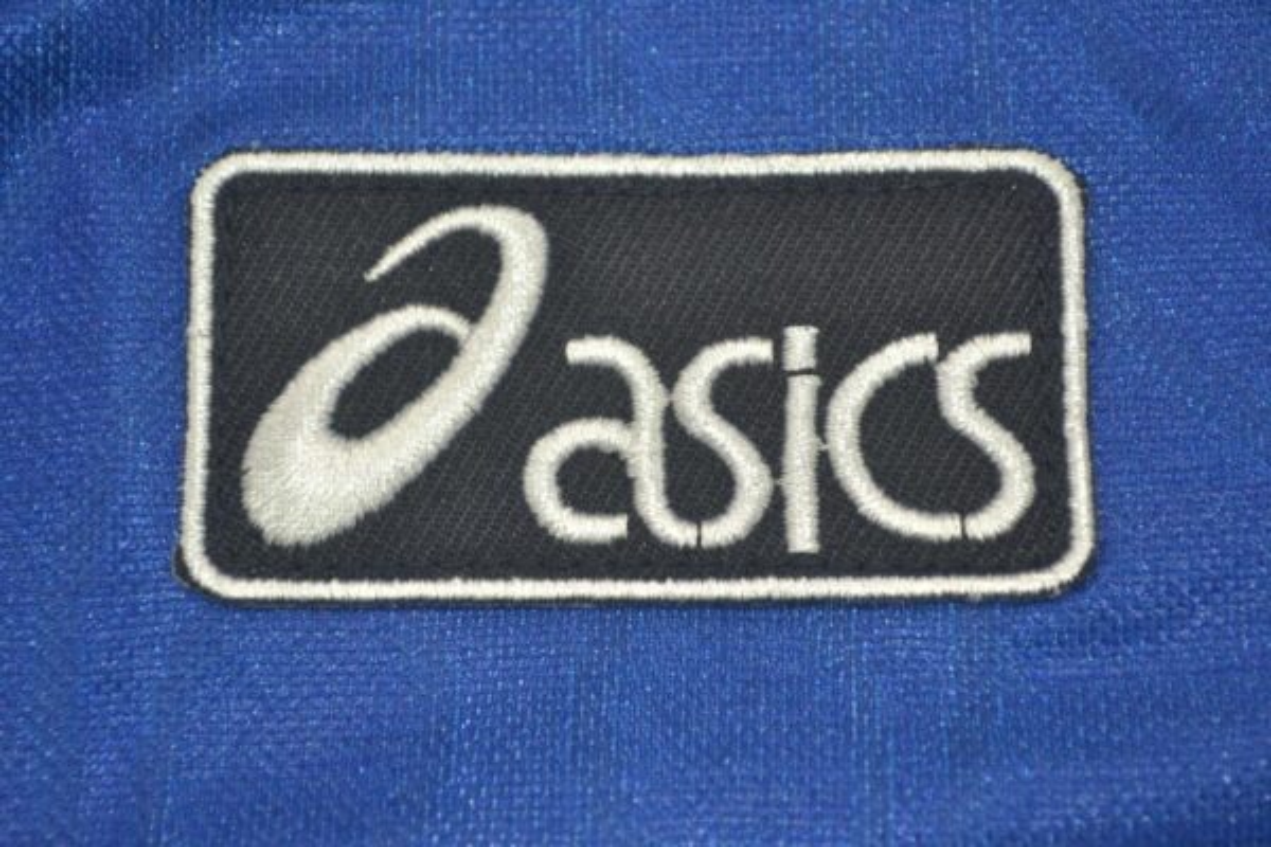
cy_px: 424
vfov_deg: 16.6
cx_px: 636
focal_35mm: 82
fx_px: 2912
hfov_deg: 24.6
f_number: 5.6
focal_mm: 55
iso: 200
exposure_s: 1/60
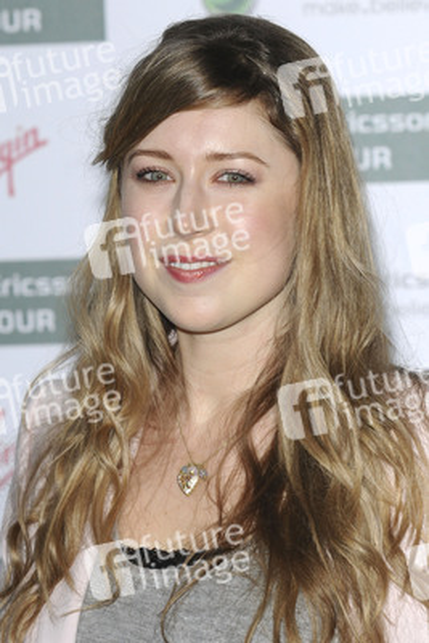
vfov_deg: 10.5
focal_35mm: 195
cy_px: 322
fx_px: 3482
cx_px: 214
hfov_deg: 7.0
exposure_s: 1/160
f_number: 5.6
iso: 400
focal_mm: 130
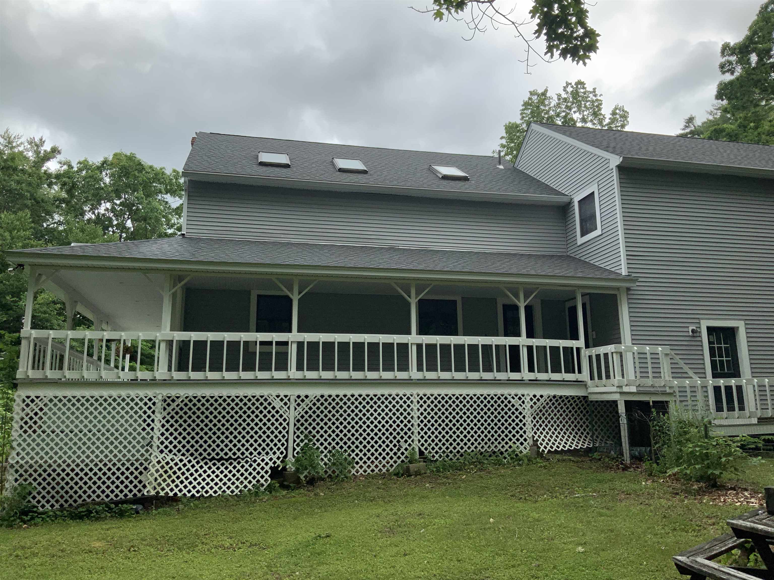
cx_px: 387
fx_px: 648
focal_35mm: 29
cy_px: 290
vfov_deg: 48.2
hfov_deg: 61.7
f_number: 1.8
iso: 16
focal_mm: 3
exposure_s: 1/1076
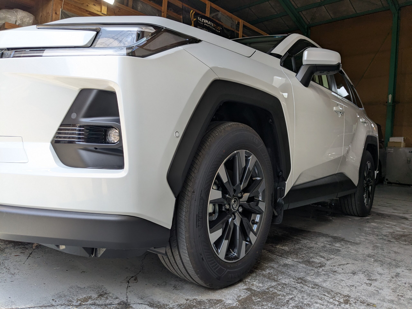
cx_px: 206
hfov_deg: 65.3
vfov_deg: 51.4
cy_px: 154
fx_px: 321
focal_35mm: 27
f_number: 1.73
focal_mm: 4.38
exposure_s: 1/339
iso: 40
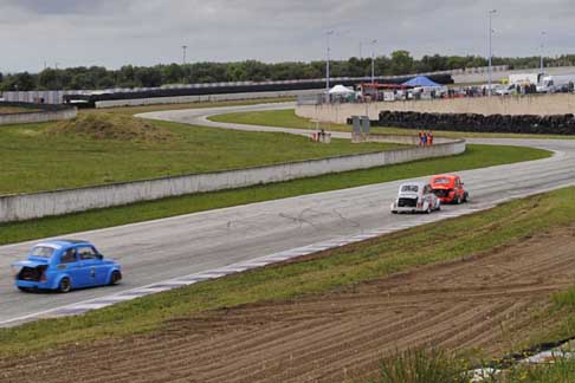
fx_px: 838
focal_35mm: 52
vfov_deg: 25.8
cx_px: 288
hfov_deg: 37.9
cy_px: 192
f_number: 8
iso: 100
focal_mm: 35
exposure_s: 1/250
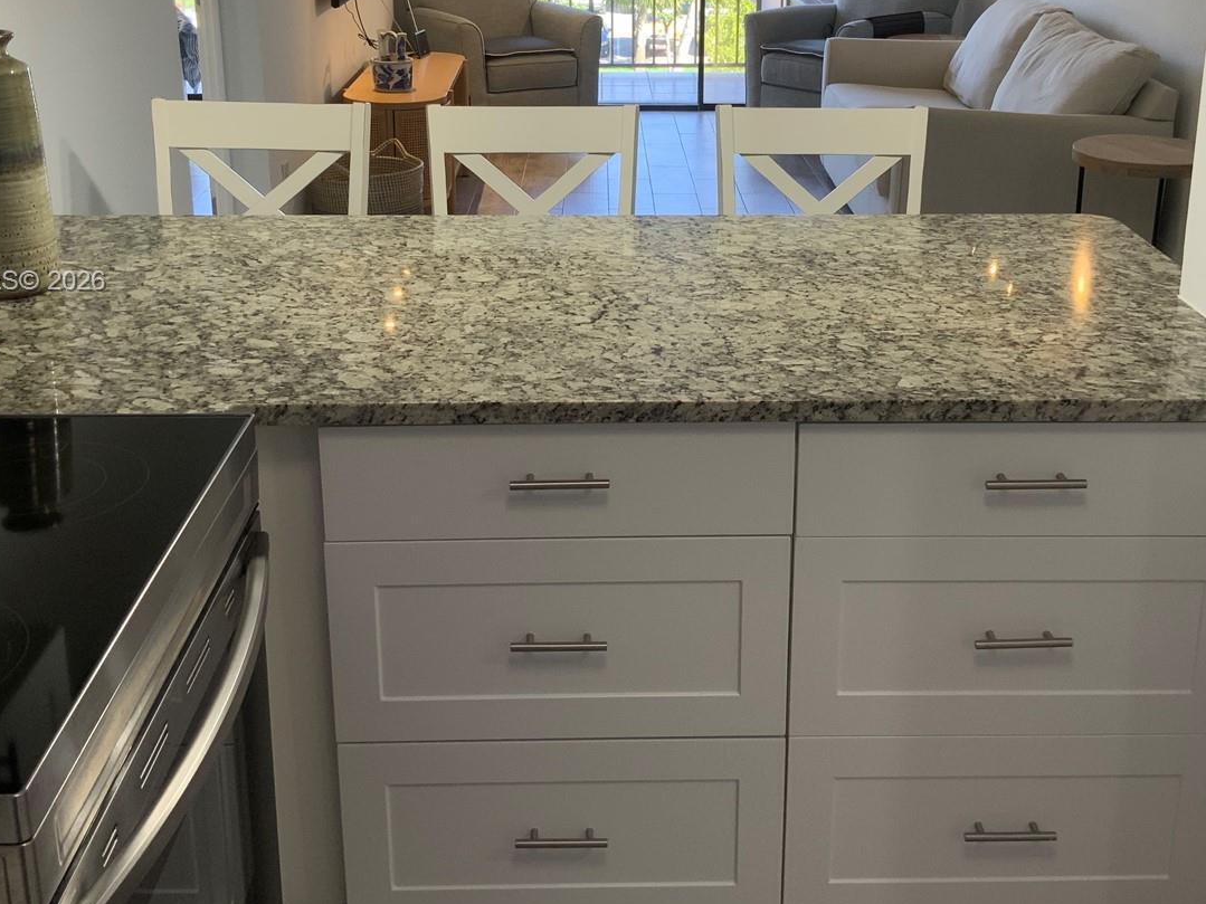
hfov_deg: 43.8
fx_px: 1498
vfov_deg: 33.2
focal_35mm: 43
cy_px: 283
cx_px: 652
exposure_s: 1/120
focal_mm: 3
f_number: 1.8
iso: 32
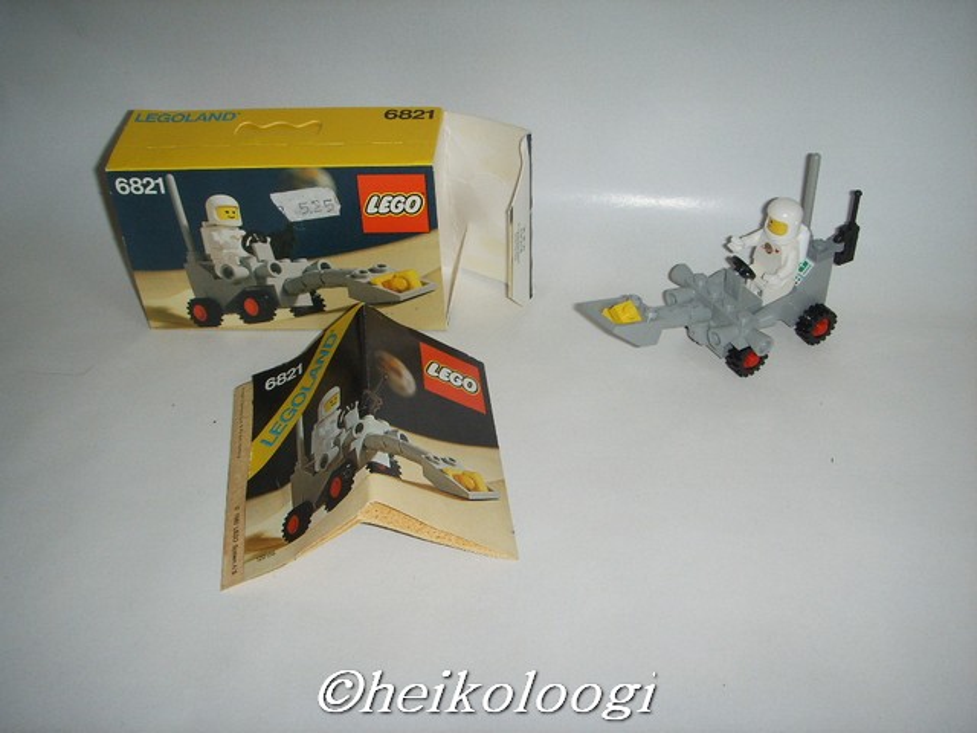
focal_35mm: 39
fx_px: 1101
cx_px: 488
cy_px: 366
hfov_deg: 47.9
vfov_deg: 36.8
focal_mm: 6.6
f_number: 3.5
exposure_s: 1/45
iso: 100
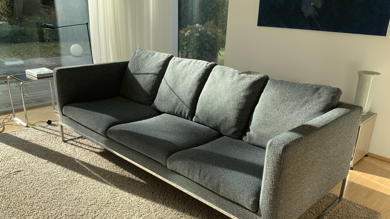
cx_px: 195
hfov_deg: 61.0
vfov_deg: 36.4
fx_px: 331
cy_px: 140
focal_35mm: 32
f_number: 1.8
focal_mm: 3
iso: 16
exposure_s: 1/500
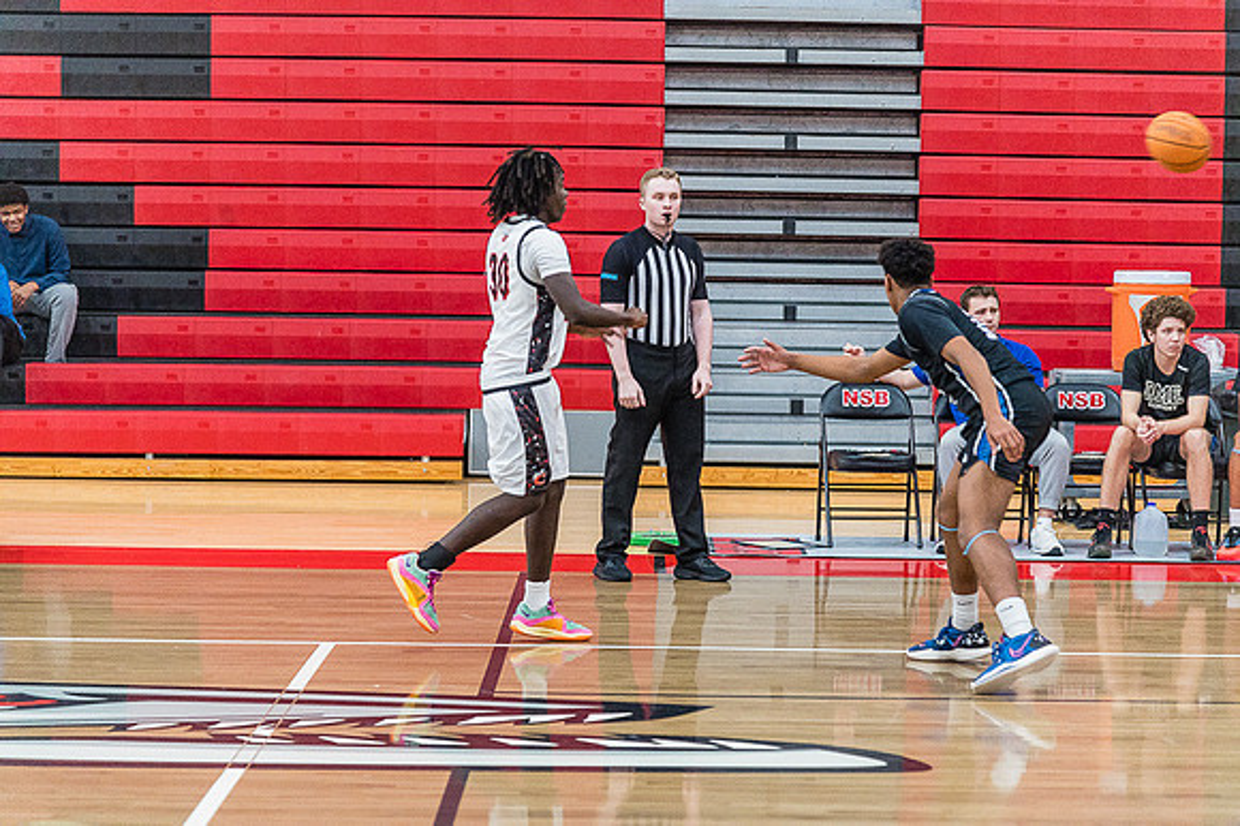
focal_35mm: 120
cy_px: 413
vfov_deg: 11.4
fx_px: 4131
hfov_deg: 17.1
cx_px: 620
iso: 5000
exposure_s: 1/320
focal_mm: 120
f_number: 4
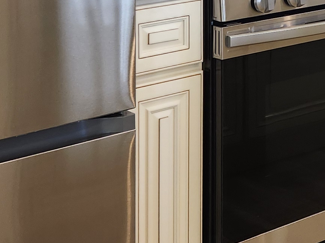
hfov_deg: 17.3
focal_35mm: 106
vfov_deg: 13.0
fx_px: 995
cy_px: -153
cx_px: 432
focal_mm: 5.4
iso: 125
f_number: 1.8
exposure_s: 1/120
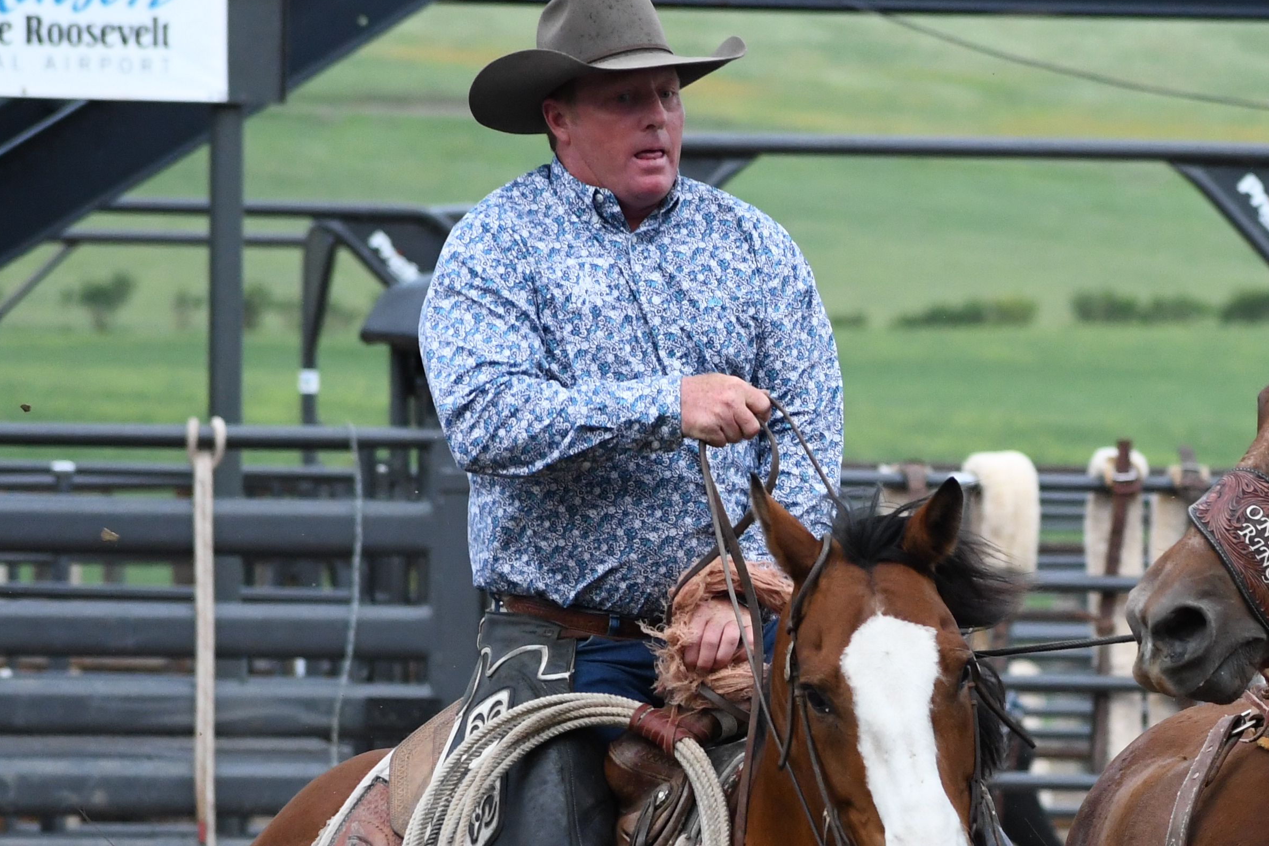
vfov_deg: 3.1
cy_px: 846
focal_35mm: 438
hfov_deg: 4.7
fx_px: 15439
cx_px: 1108
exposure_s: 1/800
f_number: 4.8
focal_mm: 125
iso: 1600
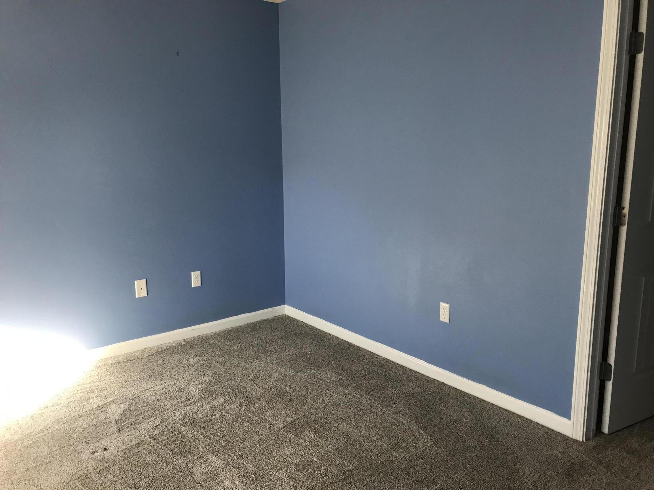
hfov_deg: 63.4
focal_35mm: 28
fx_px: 529
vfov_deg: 49.7
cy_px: 245
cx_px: 327
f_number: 1.8
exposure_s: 1/30
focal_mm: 3.99
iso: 40
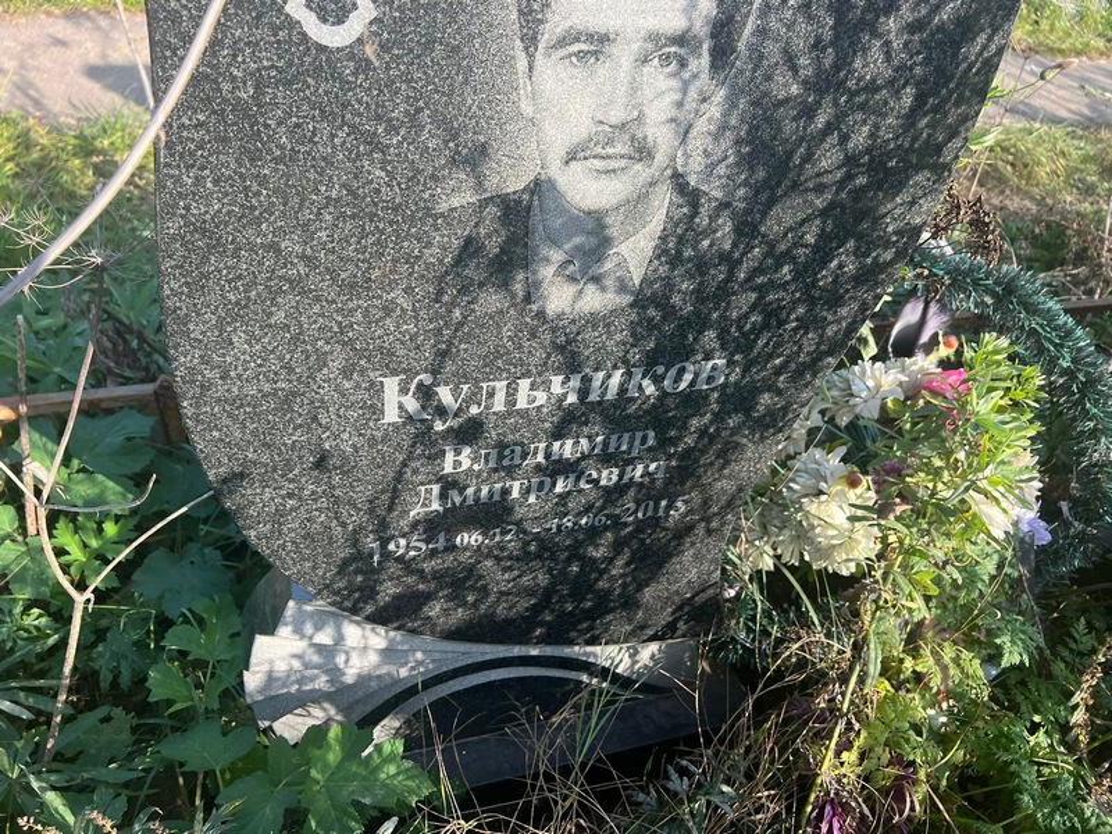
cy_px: 417
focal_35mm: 26
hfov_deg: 67.3
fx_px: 835
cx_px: 556
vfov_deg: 53.1
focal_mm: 5.7
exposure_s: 1/1468
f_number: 1.5
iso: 50
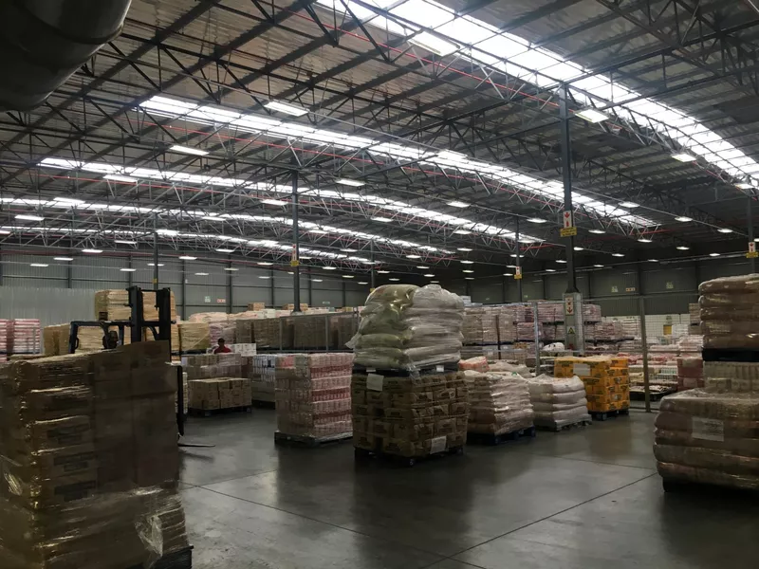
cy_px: 284
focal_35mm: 29
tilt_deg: +4.6
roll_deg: +0.9
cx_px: 380
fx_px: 636
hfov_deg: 61.7
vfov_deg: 48.2
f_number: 2.2
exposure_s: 1/33
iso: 32
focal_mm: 4.15
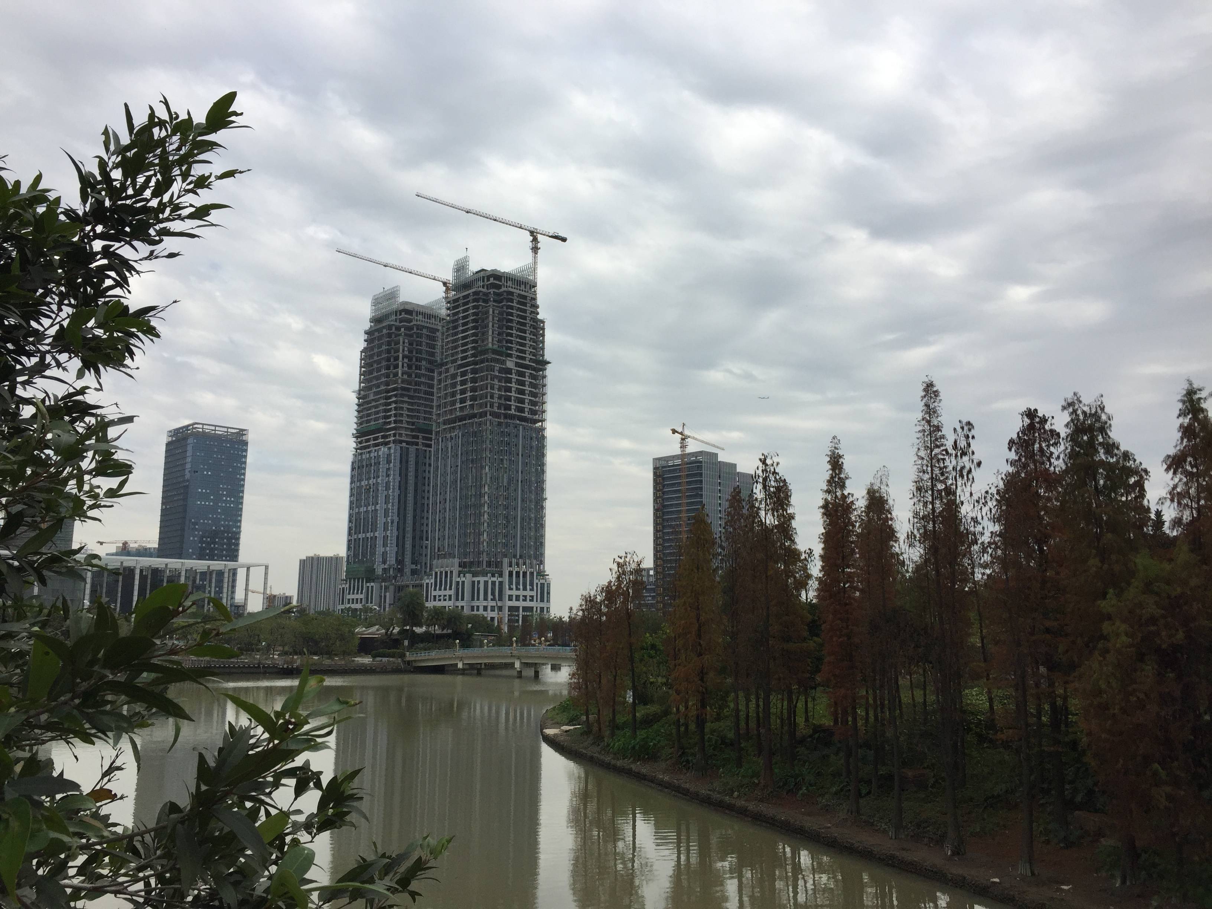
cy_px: 454
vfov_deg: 48.2
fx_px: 1015
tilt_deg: +11.3
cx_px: 606
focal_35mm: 29
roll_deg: -0.8
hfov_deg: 61.7
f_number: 2.2
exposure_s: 1/1522
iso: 32
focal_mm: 4.15
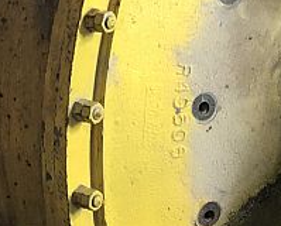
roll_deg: -1.1
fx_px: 1142
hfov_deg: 14.0
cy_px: 140
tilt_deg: -14.8
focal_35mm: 137
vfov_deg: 11.3
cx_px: 110
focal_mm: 3.99
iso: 80
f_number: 1.8
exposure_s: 1/4
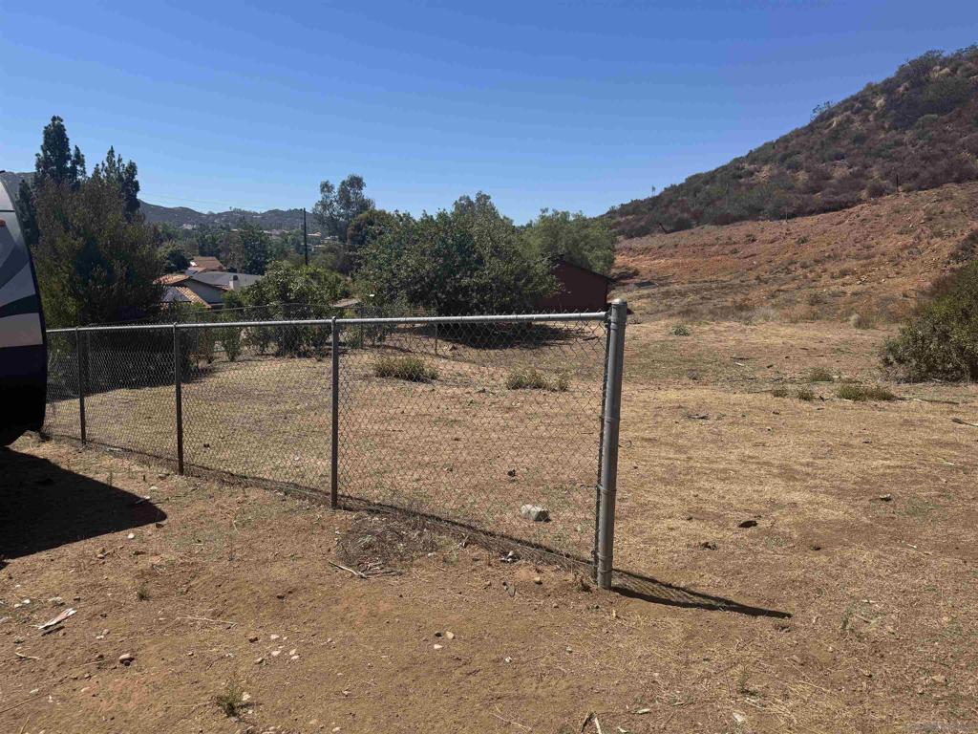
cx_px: 489
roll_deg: -3.1
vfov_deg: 56.8
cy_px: 367
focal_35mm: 24
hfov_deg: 71.6
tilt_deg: -10.3
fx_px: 678
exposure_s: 1/5348
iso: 80
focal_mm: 6.76
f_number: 1.78
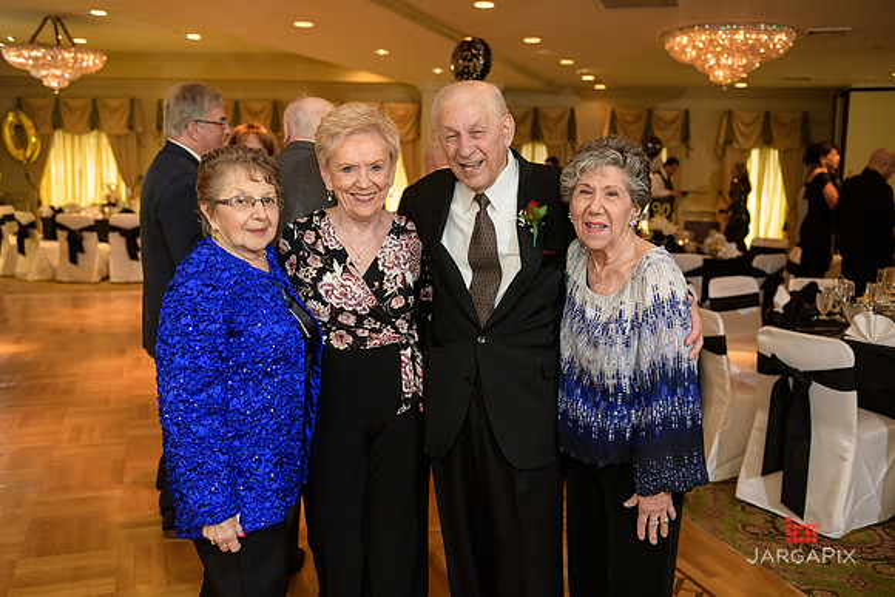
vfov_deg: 37.9
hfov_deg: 54.4
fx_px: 870
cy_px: 298
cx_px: 448
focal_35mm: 35
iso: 1000
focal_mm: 35
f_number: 3.2
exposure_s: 1/125
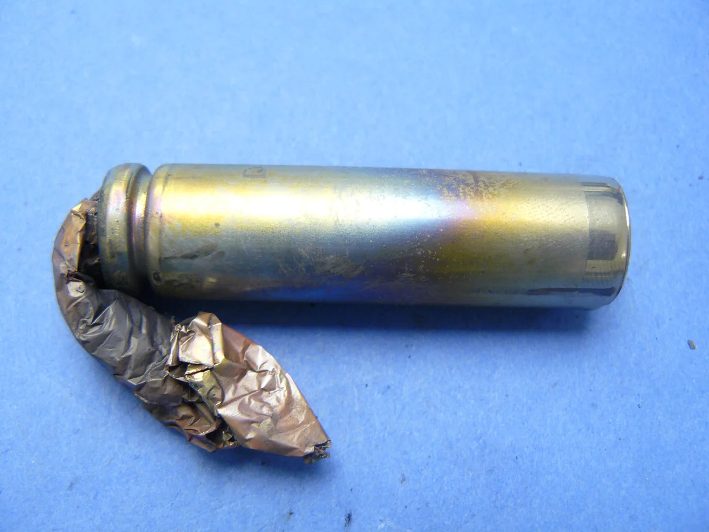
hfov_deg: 51.4
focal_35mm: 36
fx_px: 737
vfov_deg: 39.7
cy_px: 266
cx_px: 354
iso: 160
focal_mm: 6
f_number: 2.8
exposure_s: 1/30
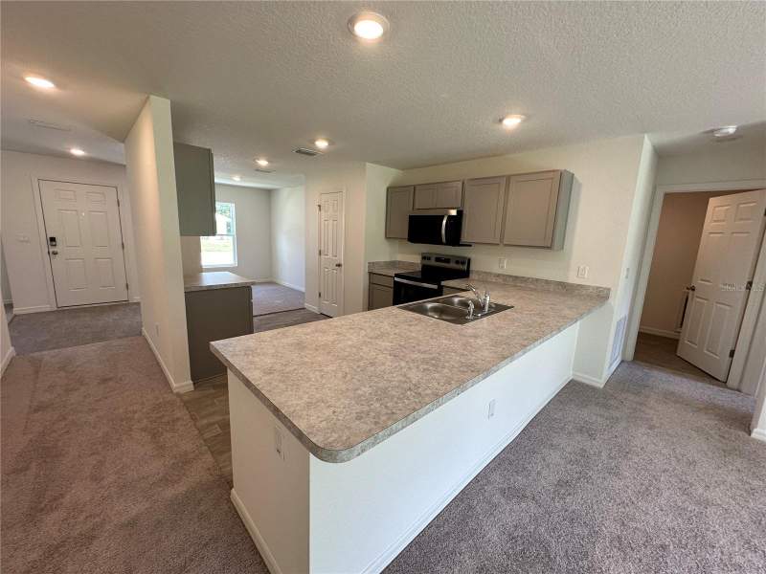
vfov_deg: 85.7
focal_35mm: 14
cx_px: 383
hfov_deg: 102.1
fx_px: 310
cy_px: 287
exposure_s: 1/120
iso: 160
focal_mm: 2.22
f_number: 2.2
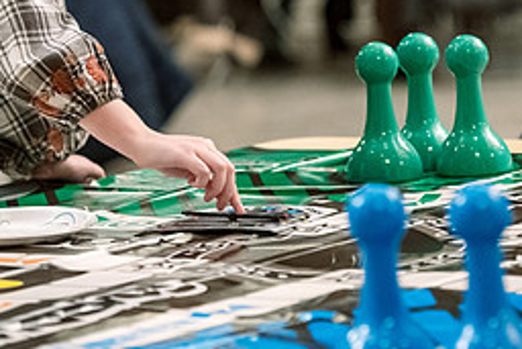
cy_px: -23
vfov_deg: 5.0
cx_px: 243
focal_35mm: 272
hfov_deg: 7.6
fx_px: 3946
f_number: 3.2
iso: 5000
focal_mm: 120
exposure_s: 1/200
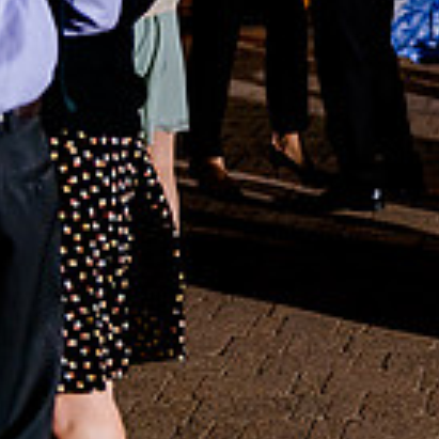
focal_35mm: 151
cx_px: 865
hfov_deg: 10.6
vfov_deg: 11.3
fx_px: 2167
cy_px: -141
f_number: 2.8
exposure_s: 1/125
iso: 1600
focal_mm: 42
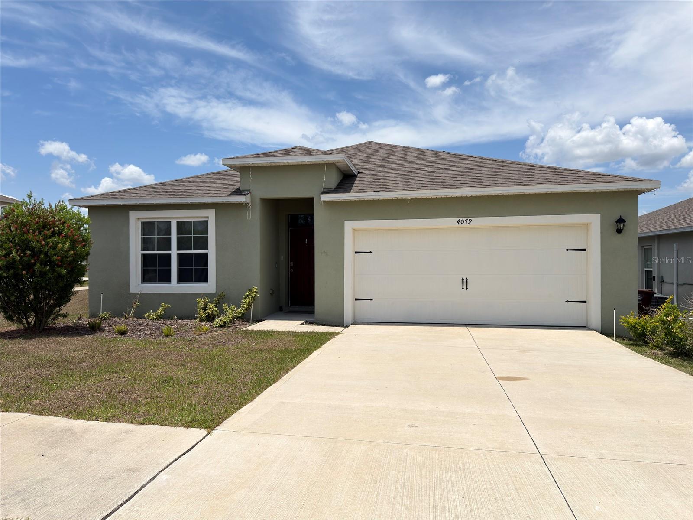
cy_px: 260
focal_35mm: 24
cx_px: 346
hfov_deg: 71.6
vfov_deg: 56.8
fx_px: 480
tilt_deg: -0.1
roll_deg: +0.5
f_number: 1.78
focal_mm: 6.76
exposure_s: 1/7752
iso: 64
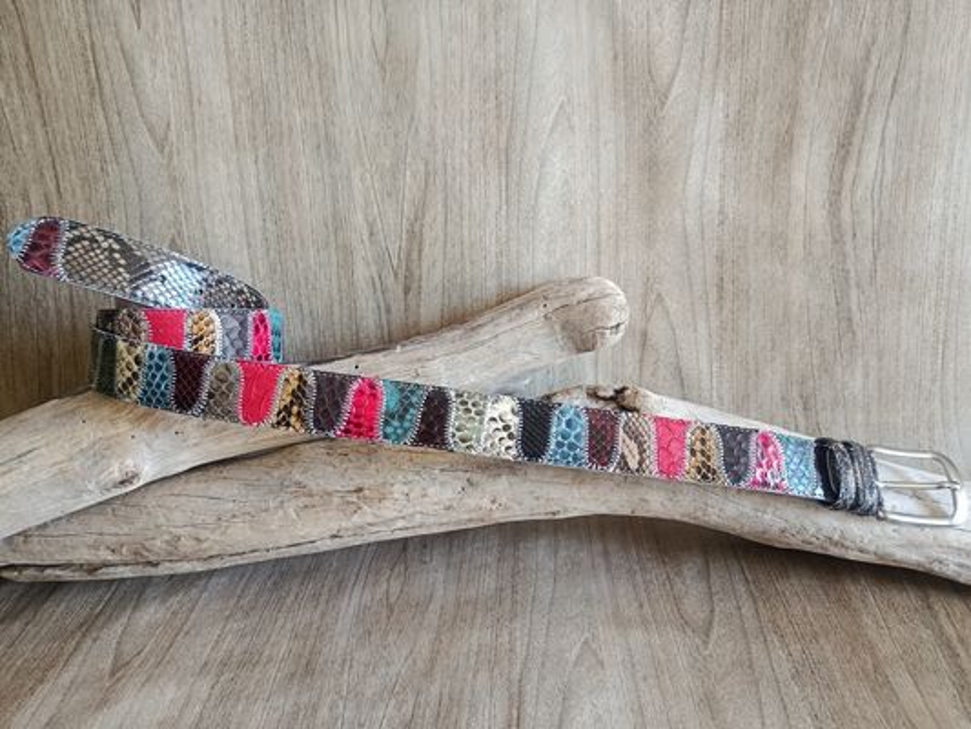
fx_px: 673
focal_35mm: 24
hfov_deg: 71.6
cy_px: 364
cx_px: 486
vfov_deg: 56.8
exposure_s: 1/33.3
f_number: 1.7
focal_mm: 5.24
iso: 1179
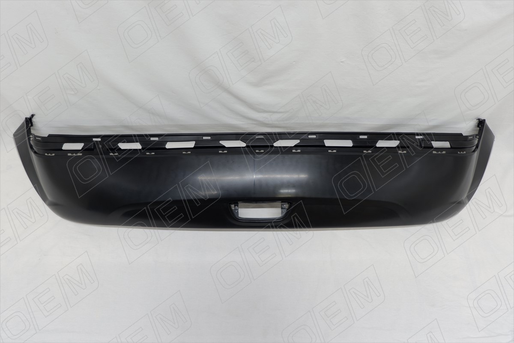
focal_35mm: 24
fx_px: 343
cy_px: 172
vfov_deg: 53.1
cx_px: 257
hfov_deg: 73.7
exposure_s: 1/34
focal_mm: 16
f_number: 3.5
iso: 320
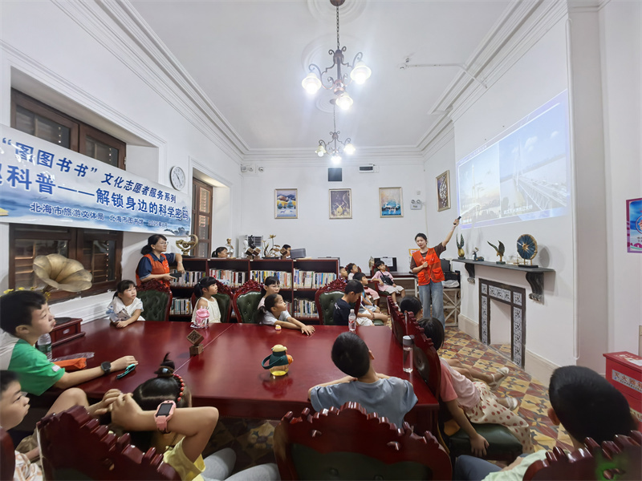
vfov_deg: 89.9
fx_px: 241
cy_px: 240
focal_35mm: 13
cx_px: 321
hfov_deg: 106.2
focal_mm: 1.76
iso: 320
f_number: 2.2
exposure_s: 1/60
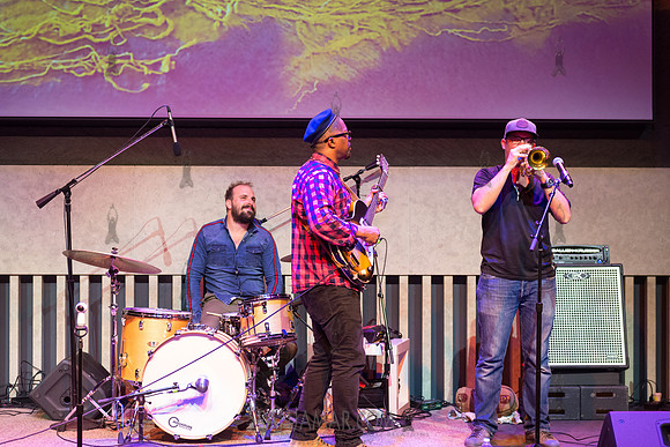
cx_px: 335
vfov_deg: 19.5
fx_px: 1303
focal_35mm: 70
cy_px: 224
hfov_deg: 28.8
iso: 3200
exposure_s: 1/200
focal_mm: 70
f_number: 2.8
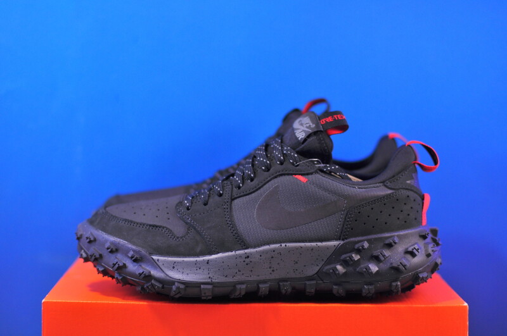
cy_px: 168
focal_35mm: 75
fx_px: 1055
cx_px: 254
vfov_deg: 18.1
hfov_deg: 27.0
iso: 250
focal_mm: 50
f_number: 2
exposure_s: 1/320
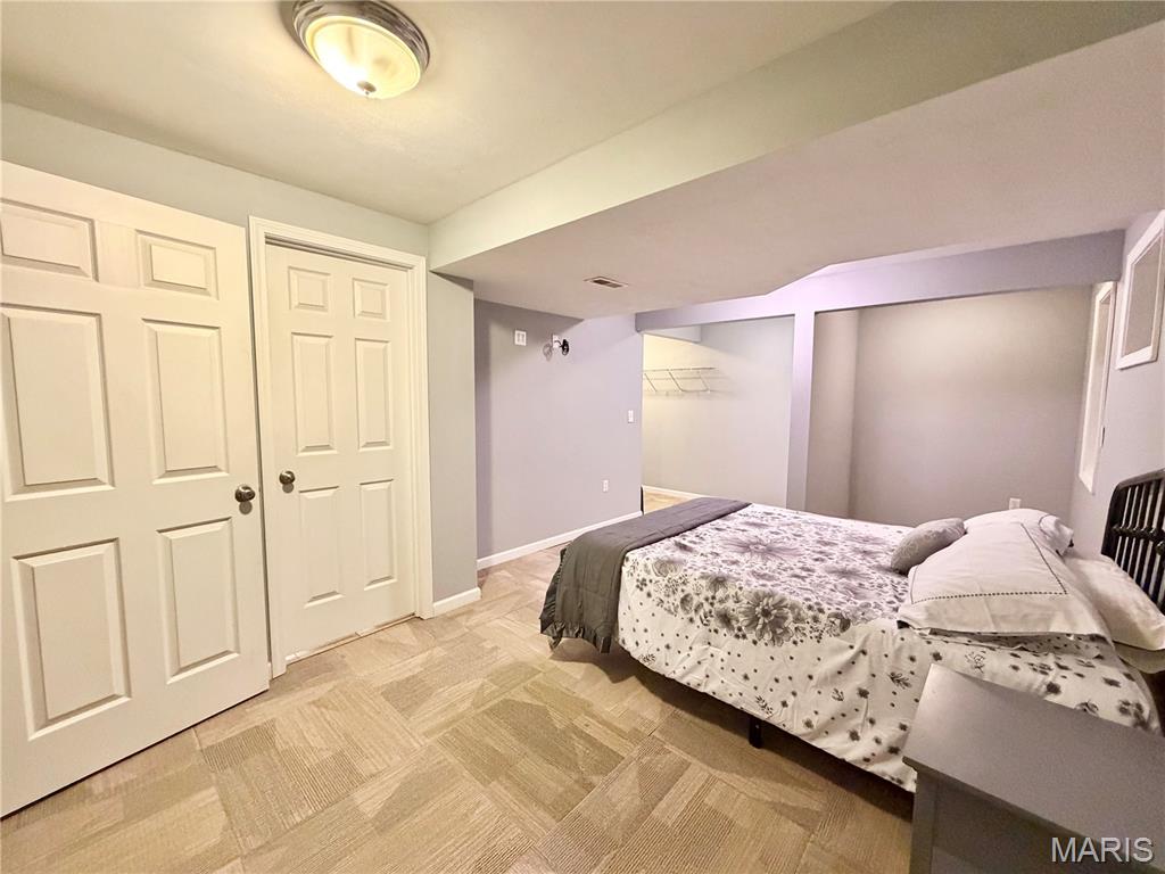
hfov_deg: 102.1
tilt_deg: -5.0
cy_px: 437
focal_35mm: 14
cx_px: 582
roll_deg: -0.2
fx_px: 471
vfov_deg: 85.7
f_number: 2.2
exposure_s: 1/60
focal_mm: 2.22
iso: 500
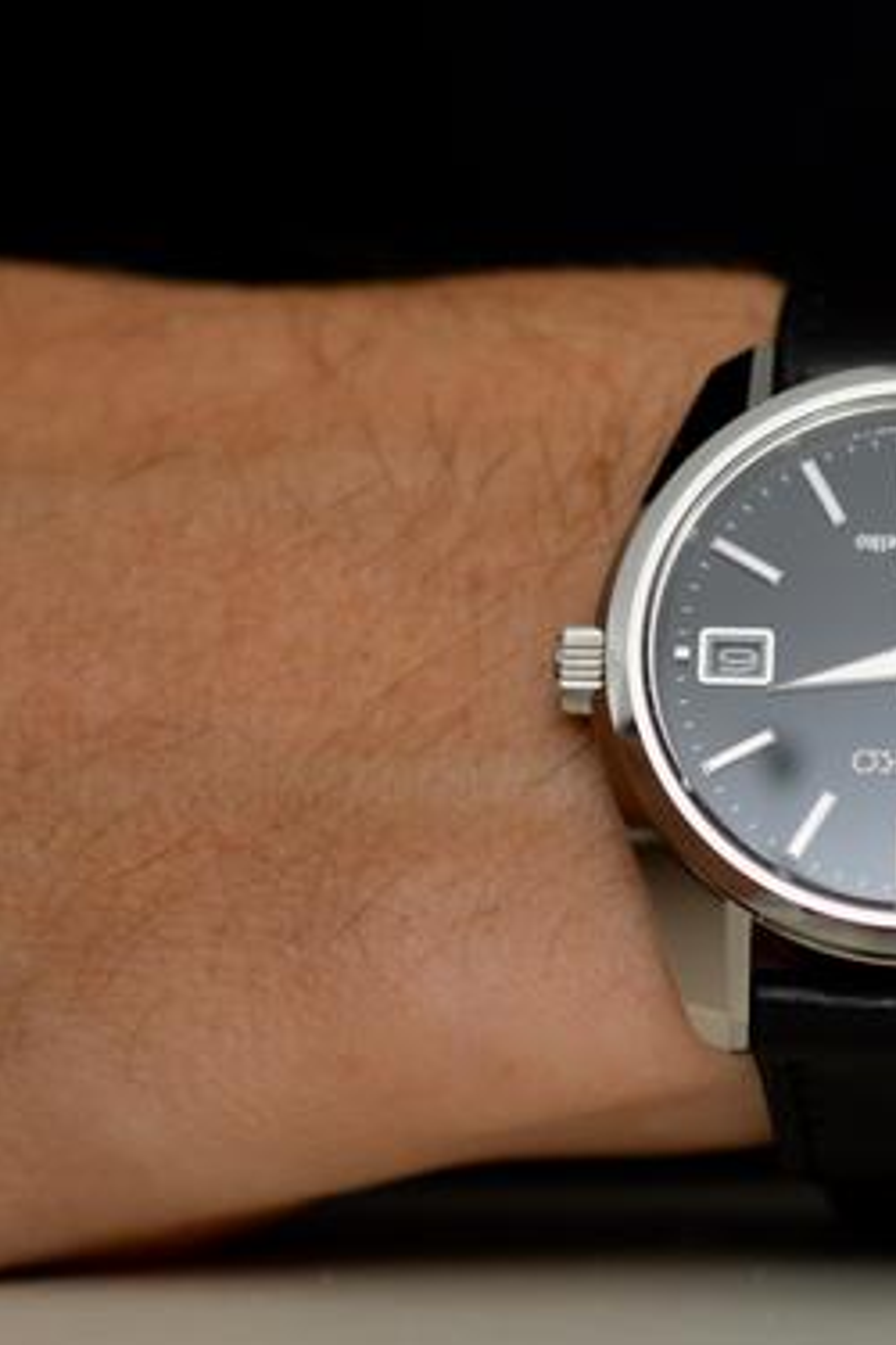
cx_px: 796
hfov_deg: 10.7
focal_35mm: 128
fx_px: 4778
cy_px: 603
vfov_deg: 16.0
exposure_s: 1/60
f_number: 3
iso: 500
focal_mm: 40
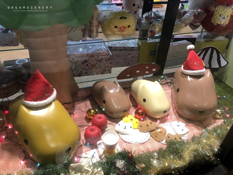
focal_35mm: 28
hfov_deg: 63.4
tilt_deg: -37.6
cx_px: 116
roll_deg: -4.0
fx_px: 188
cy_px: 88
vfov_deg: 49.7
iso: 40
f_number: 1.8
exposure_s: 1/30
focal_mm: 3.99
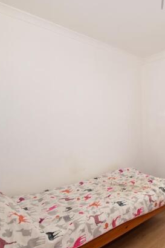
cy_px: 126
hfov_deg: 47.3
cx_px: 151
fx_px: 165
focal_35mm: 24
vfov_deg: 73.8
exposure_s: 1/160
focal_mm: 10
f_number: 6.3
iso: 400
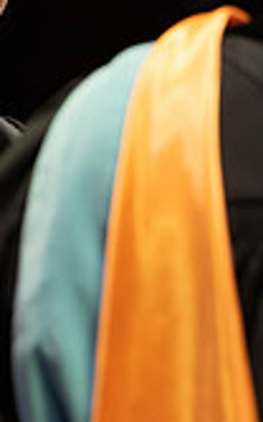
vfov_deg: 2.9
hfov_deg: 1.8
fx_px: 8428
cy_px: 51
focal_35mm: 733
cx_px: 78
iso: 1600
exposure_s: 1/320
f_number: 4.5
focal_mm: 195
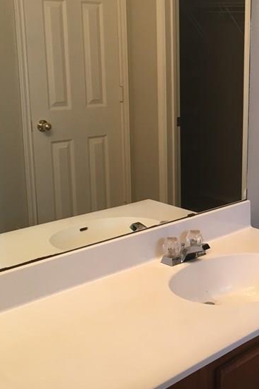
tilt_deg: -12.8
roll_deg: -2.0
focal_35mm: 56
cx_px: 254
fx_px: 604
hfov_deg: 23.3
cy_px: 178
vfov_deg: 35.6
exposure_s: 1/30
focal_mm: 4.15
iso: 50
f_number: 2.2
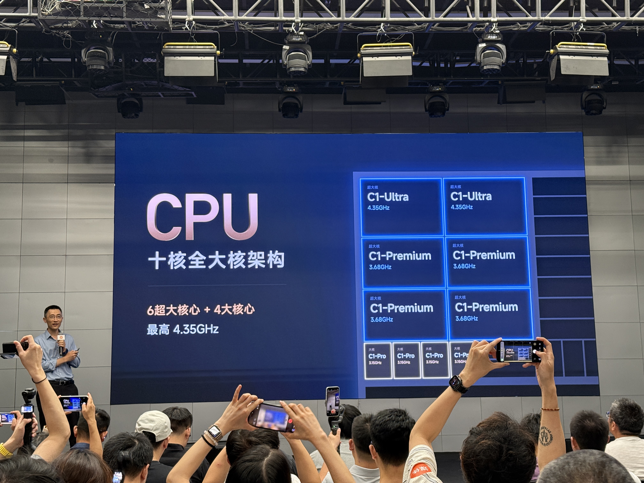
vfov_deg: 30.3
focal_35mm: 48
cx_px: 322
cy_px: 242
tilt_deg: +7.9
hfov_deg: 39.7
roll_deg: +1.1
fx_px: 893
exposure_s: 1/40
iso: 200
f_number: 1.78
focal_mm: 6.76
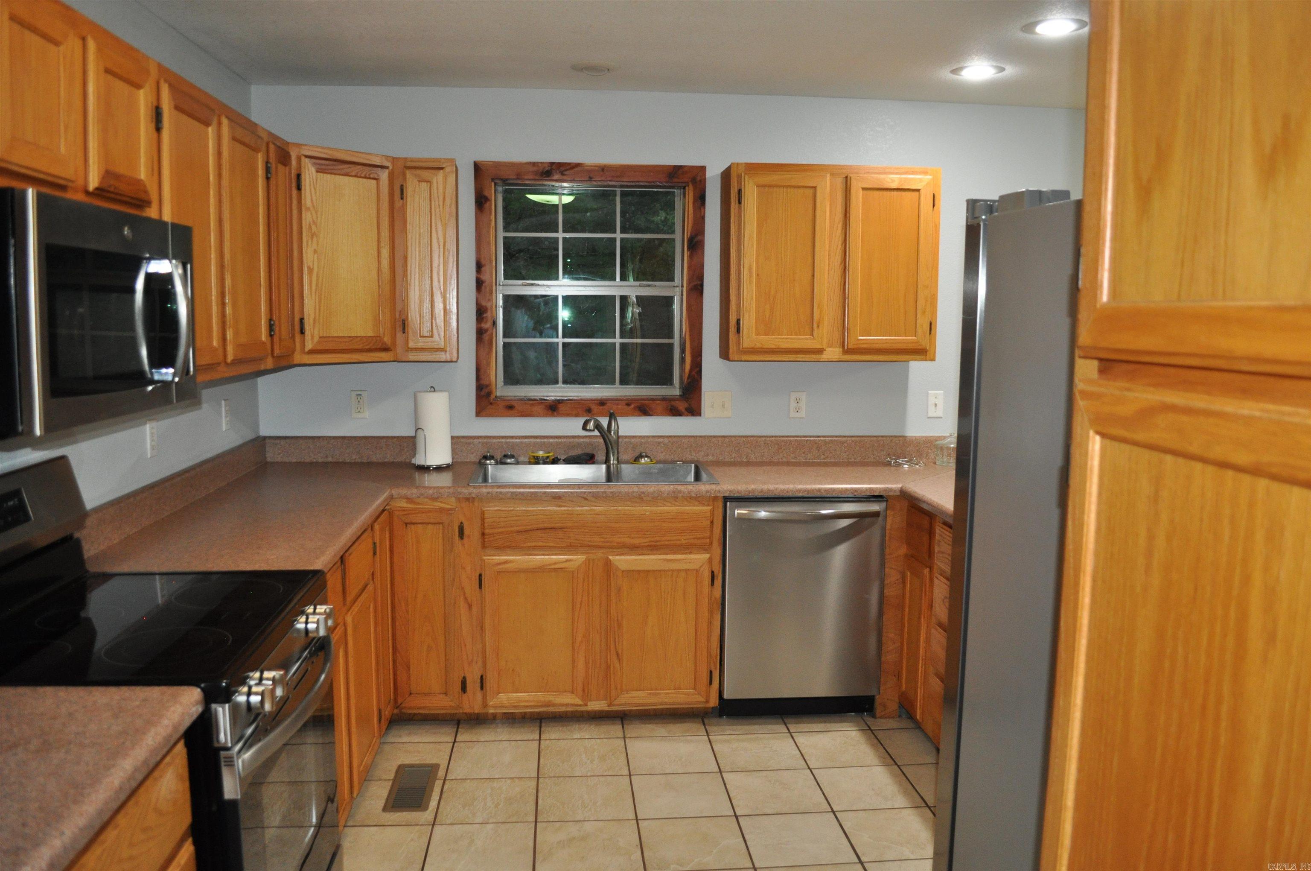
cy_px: 436
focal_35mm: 27
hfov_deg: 67.4
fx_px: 982
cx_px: 656
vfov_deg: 47.8
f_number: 3.5
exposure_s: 1/80
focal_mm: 18
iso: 800
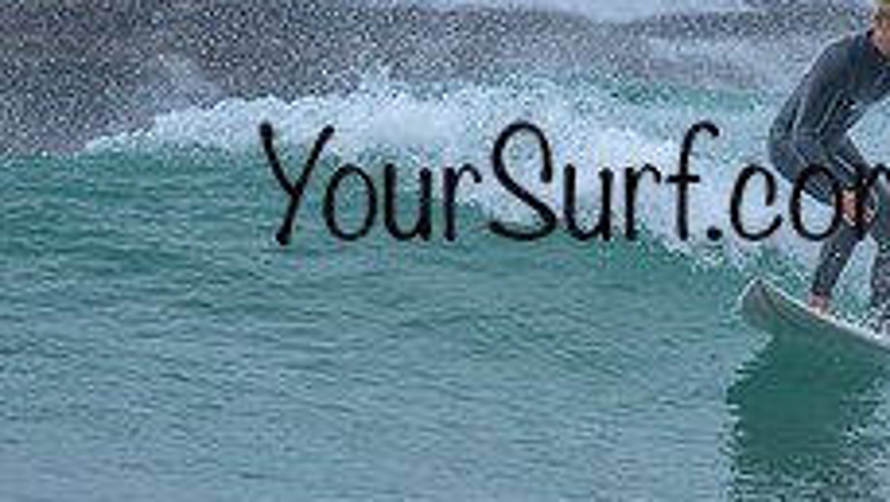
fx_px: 50024
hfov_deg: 1.0
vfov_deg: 0.6
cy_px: 150
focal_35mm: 2119
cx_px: 661
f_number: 6.3
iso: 220
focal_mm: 800
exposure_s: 1/2000
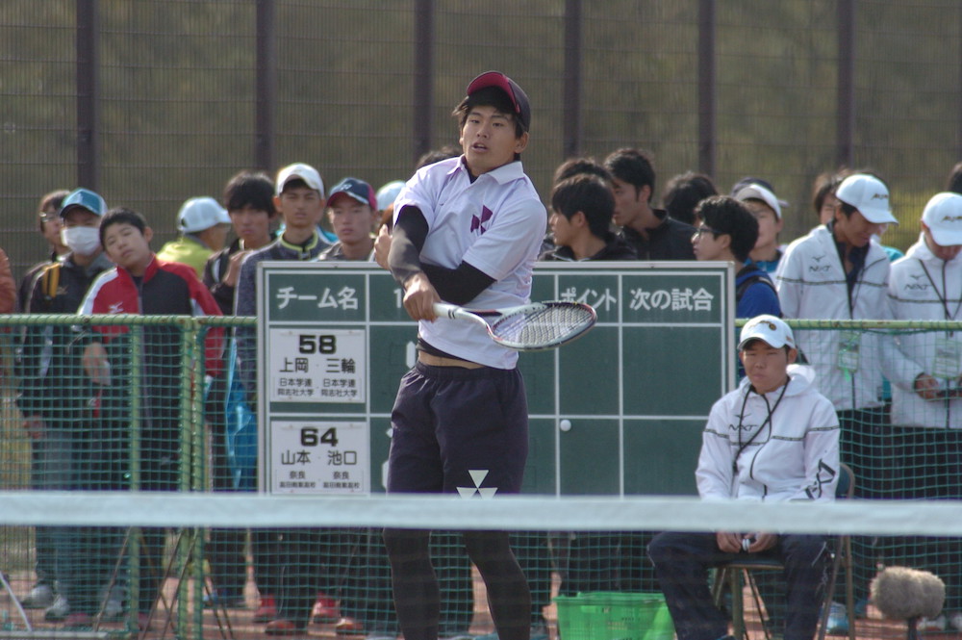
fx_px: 12015
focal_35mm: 450
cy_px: 320
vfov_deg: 3.0
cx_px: 481
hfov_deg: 4.6
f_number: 6.3
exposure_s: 1/500
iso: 400
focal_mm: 300
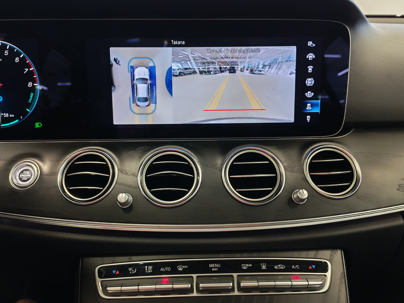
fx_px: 373
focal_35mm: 32
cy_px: 152
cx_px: 202
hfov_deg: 56.8
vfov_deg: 44.2
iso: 800
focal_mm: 6.12
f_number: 1.9
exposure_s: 1/50
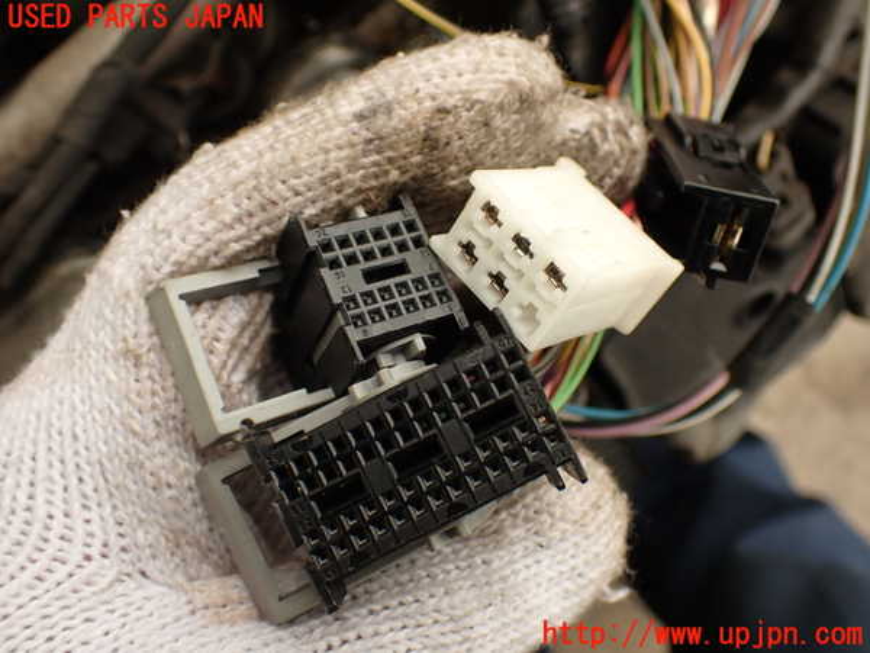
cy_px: 326
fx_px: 905
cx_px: 435
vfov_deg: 39.7
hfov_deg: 51.4
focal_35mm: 36
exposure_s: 1/100
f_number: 2.5
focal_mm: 6.37
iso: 100
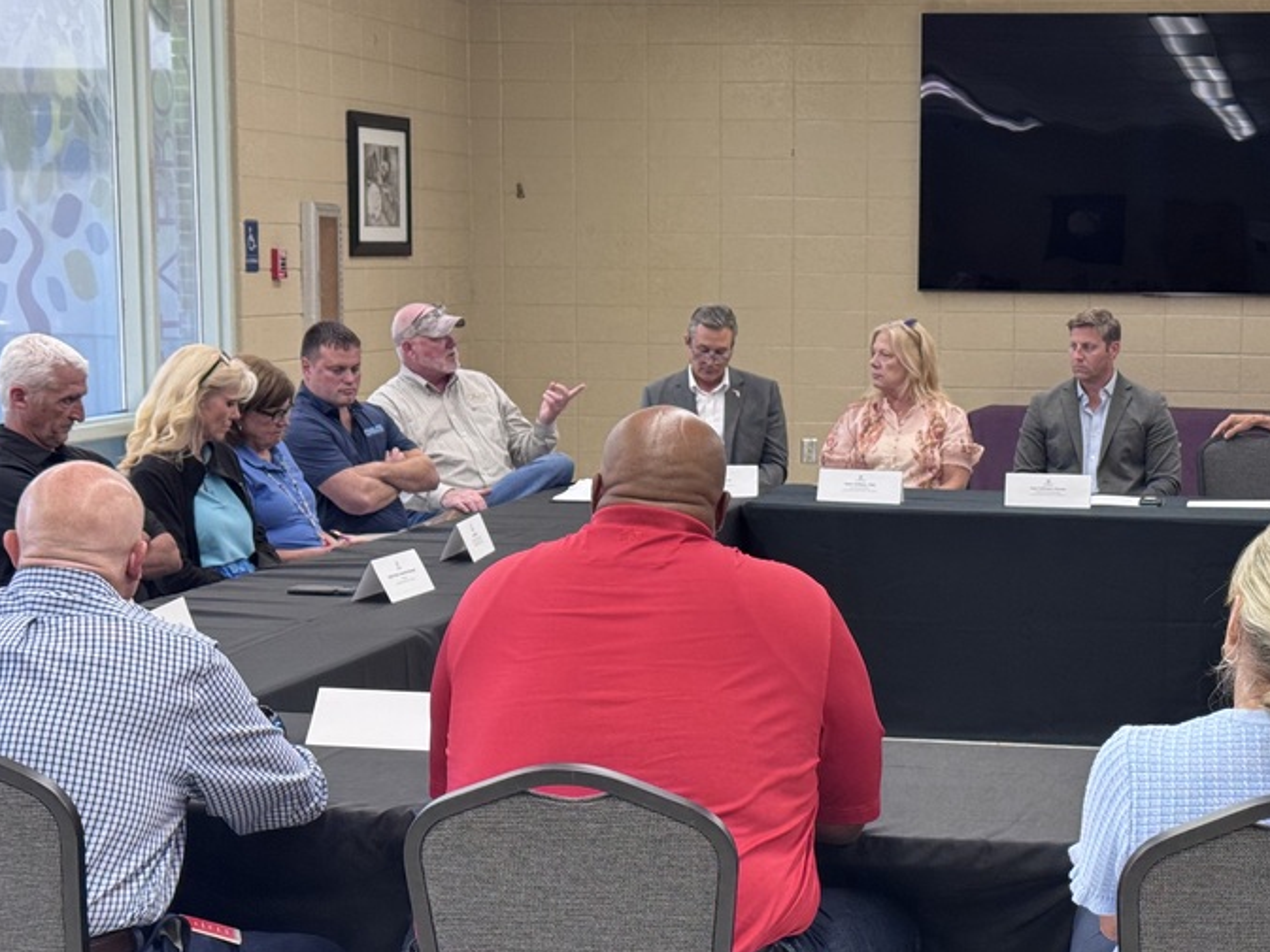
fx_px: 2679
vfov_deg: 20.1
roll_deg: -0.5
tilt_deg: -7.9
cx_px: 919
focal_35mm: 73
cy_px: 598
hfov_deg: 26.4
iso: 64
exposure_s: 1/60
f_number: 1.78
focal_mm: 6.76
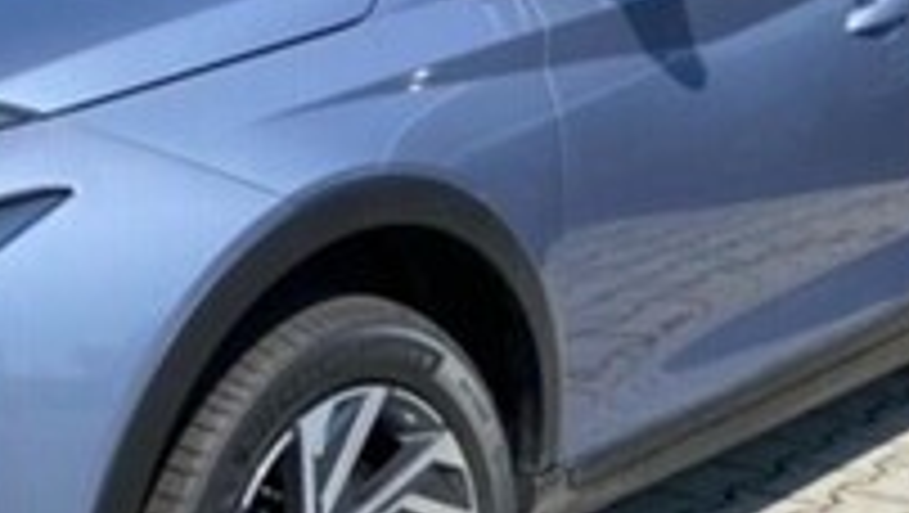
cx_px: 126
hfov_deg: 26.7
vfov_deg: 15.6
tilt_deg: -4.9
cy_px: 79
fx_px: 1857
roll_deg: +0.1
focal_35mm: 77
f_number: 1.8
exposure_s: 1/2105
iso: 32
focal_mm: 4.25
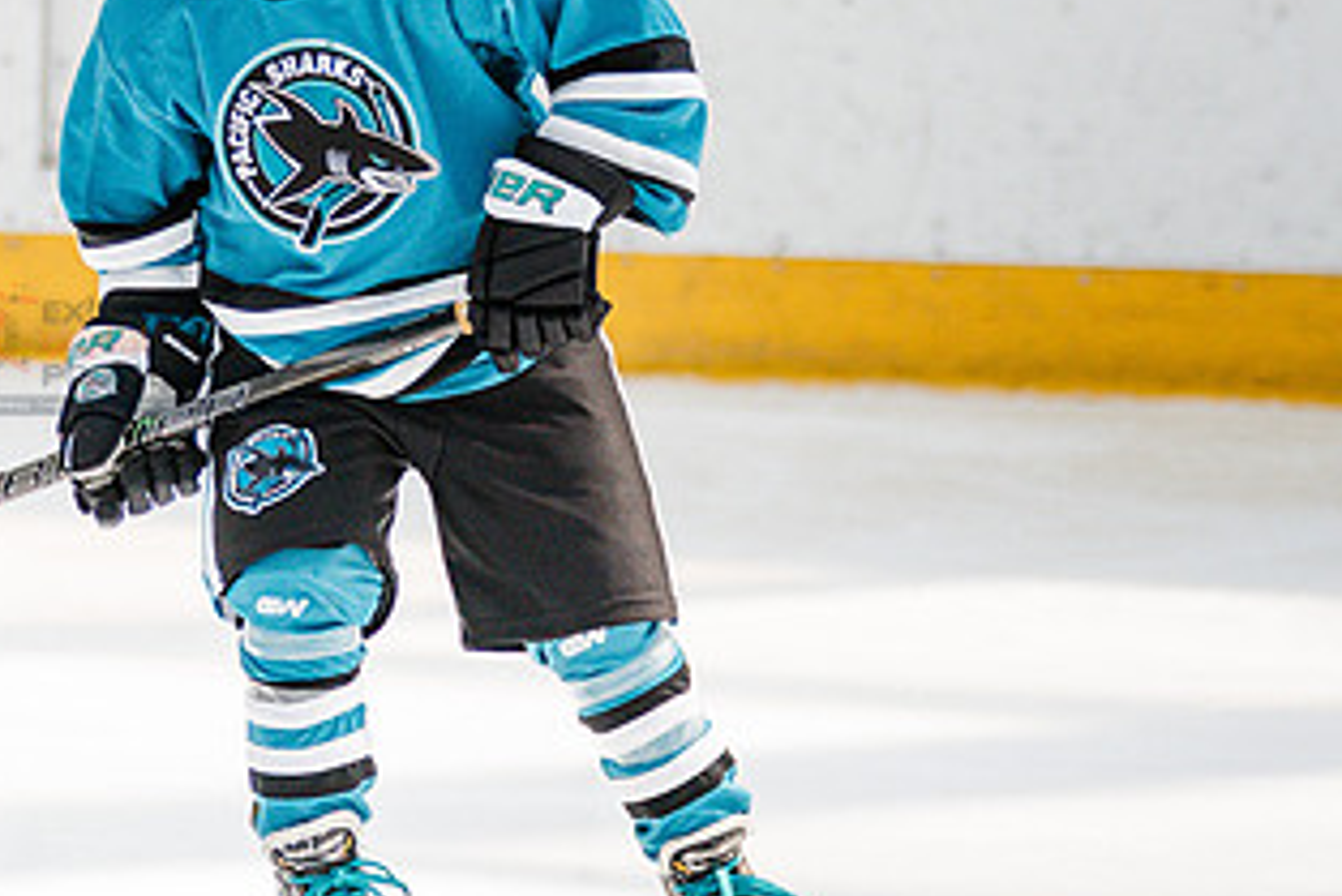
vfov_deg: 2.7
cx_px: 29
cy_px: 462
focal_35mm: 518
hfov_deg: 4.0
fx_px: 19318
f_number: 3.2
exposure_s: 1/3200
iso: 1250
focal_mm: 197
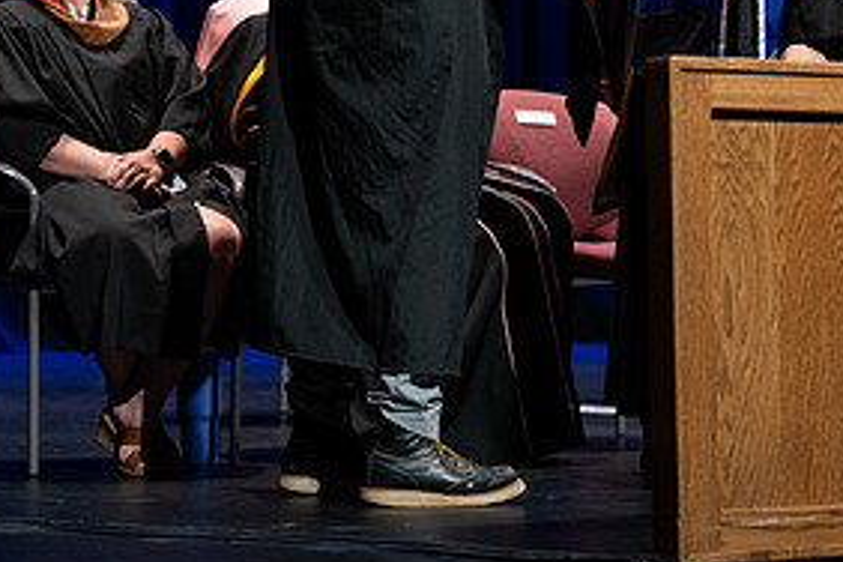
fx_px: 3372
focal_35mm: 144
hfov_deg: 14.2
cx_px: 586
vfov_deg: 9.5
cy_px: 34
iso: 500
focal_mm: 70
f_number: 2.8
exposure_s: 1/250
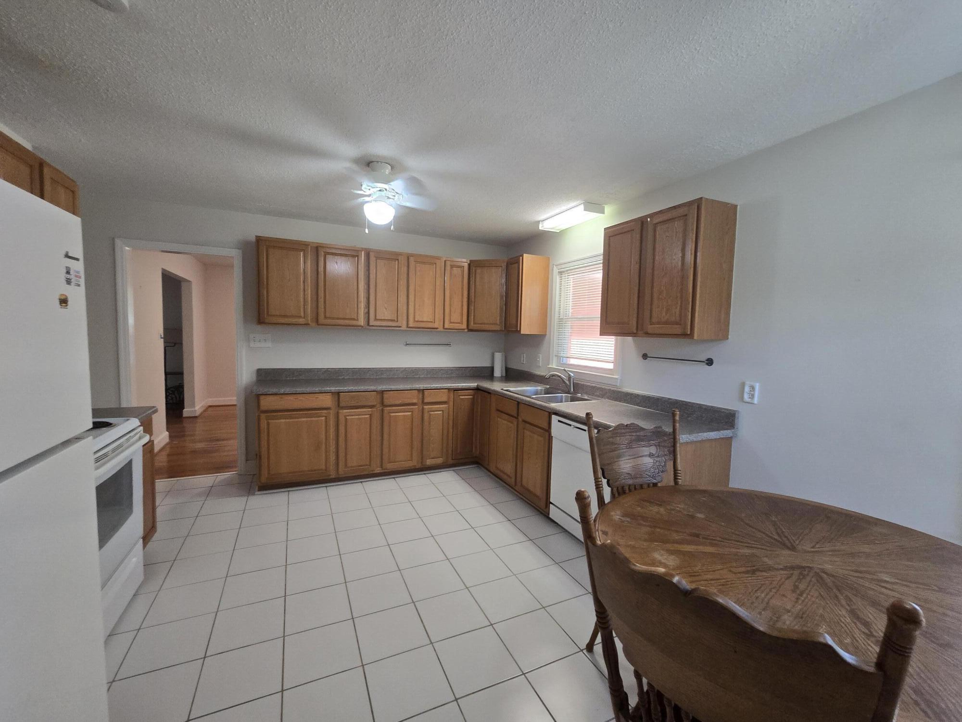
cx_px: 481
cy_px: 361
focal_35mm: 13
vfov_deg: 89.9
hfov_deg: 106.2
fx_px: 361
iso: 250
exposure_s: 1/60
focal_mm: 2.2
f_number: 2.2
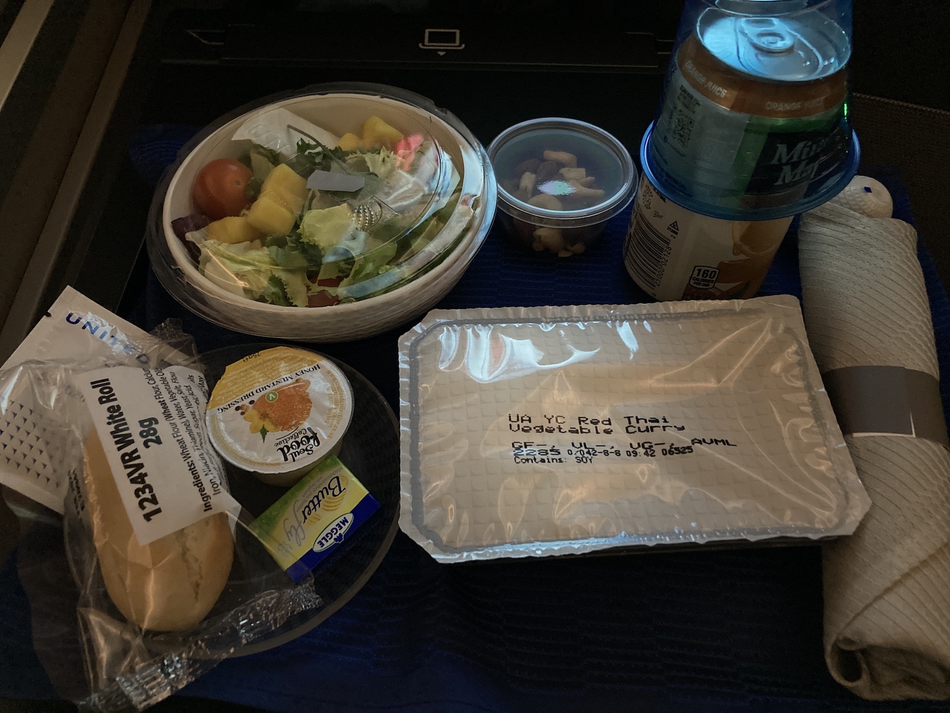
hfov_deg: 63.4
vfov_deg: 49.7
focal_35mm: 28
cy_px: 356
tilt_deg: -55.1
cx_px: 475
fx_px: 768
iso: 640
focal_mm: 3.99
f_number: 1.8
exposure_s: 1/20
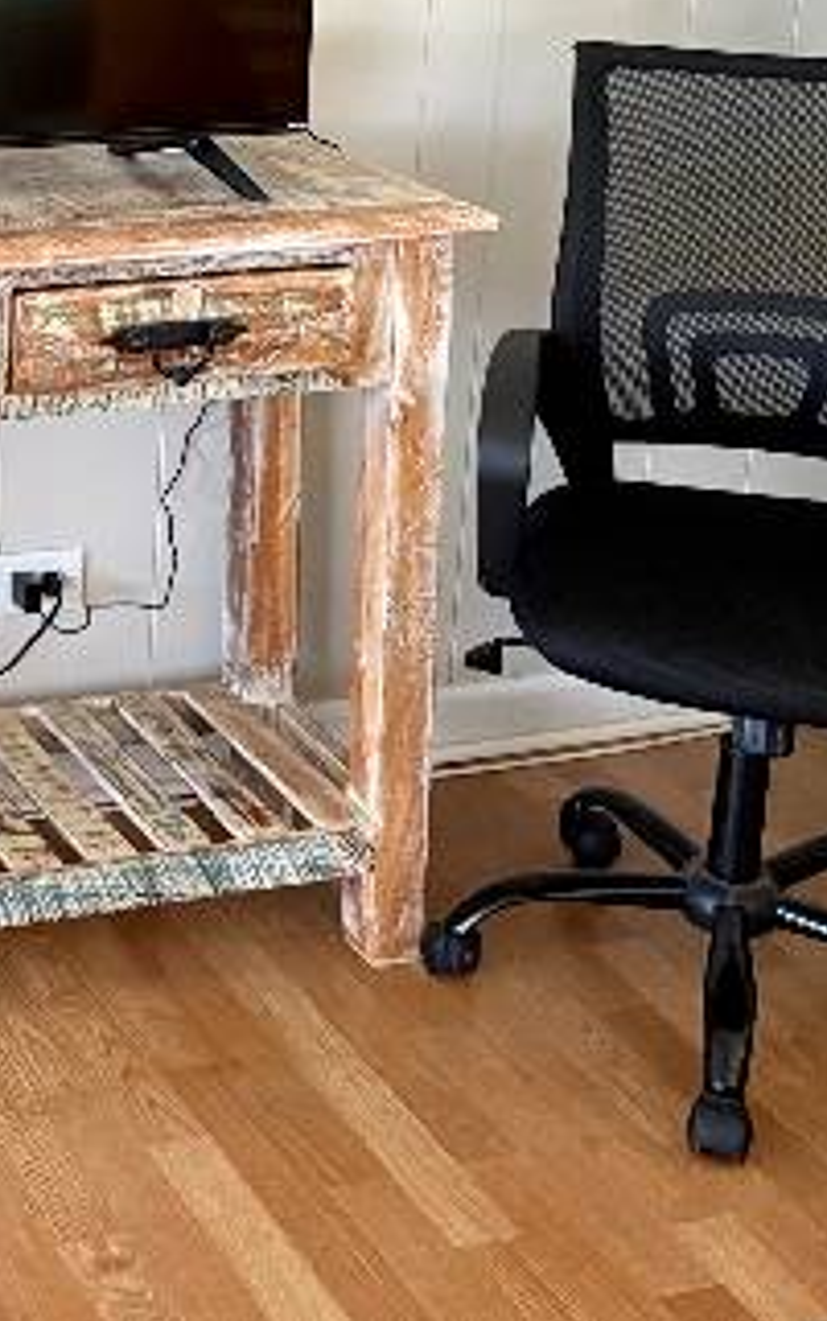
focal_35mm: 73
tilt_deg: -12.1
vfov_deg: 26.8
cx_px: -173
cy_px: 27
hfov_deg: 17.1
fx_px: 2629
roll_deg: -1.3
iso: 250
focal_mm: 5.96
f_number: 1.6
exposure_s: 1/60
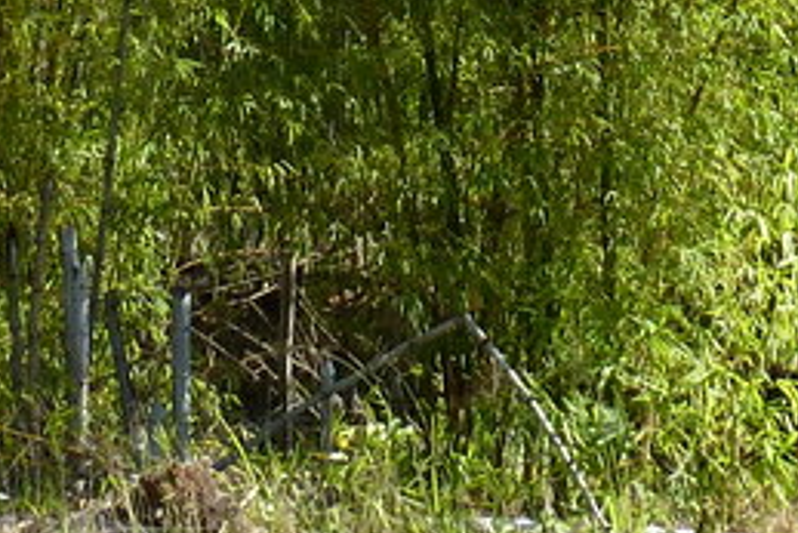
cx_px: 327
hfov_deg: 13.3
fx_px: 3415
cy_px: -792
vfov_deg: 8.1
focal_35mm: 154
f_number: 4
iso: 80
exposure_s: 1/250
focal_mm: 5.3
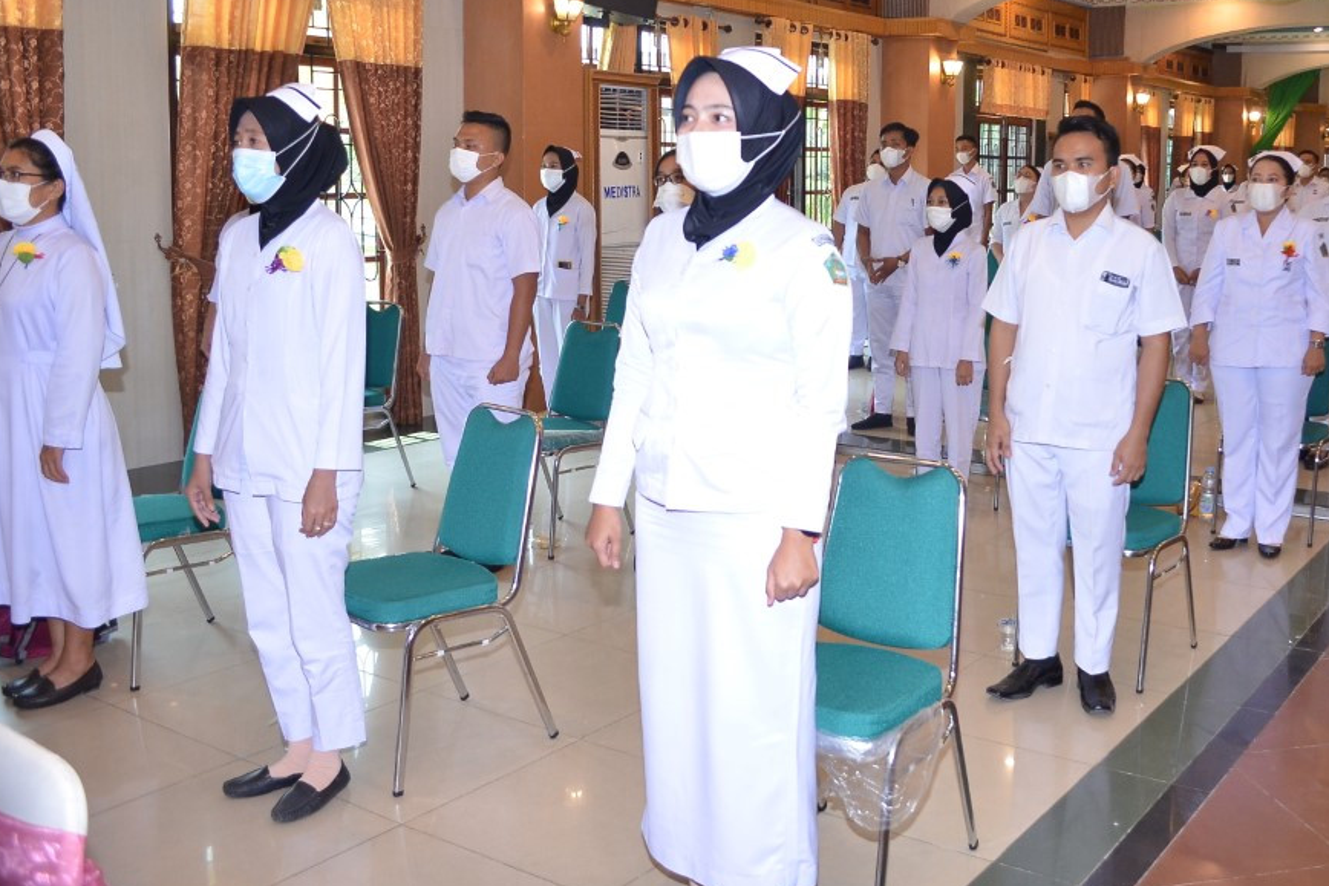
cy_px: 308
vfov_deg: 36.6
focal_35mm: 36
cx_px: 828
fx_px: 1329
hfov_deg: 52.6
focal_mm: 18
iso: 1250
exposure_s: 1/100
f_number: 3.5
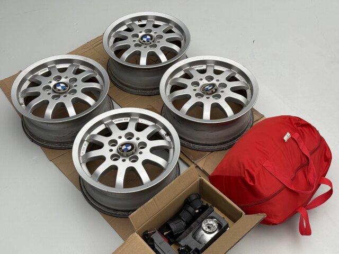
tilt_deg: -49.5
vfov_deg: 30.3
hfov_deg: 39.7
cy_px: 127
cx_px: 170
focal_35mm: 48
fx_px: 470
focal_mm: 6.76
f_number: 1.78
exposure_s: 1/98
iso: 80
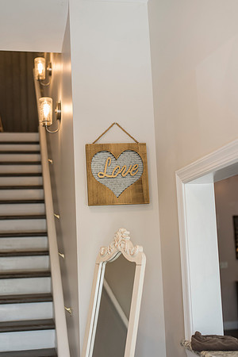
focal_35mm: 50
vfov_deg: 39.6
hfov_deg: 27.0
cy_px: 178
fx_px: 496
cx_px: 119
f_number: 3.2
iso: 800
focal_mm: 50
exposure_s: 1/320
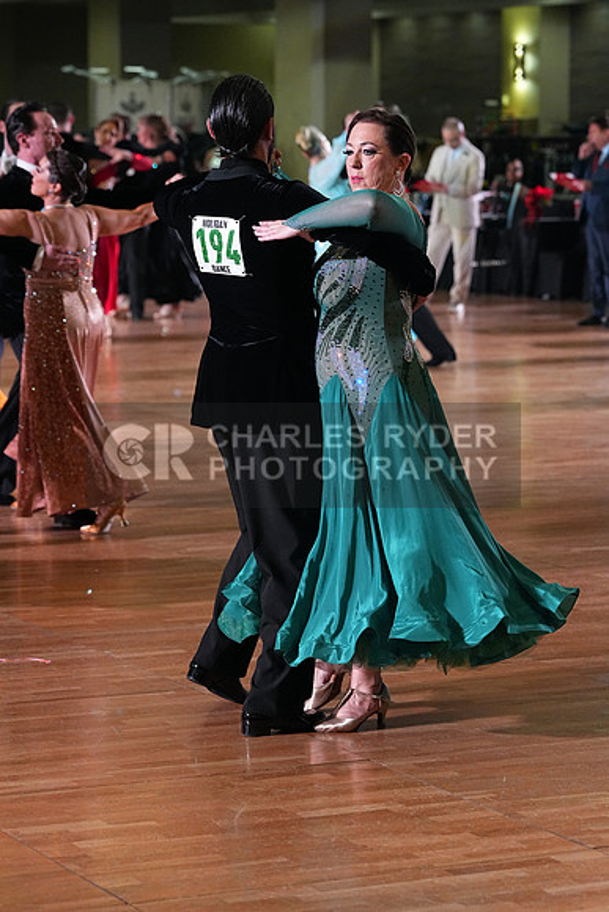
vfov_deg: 16.9
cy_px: 456
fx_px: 3068
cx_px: 304
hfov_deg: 11.3
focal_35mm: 121
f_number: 5
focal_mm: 121
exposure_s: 1/400
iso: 6400
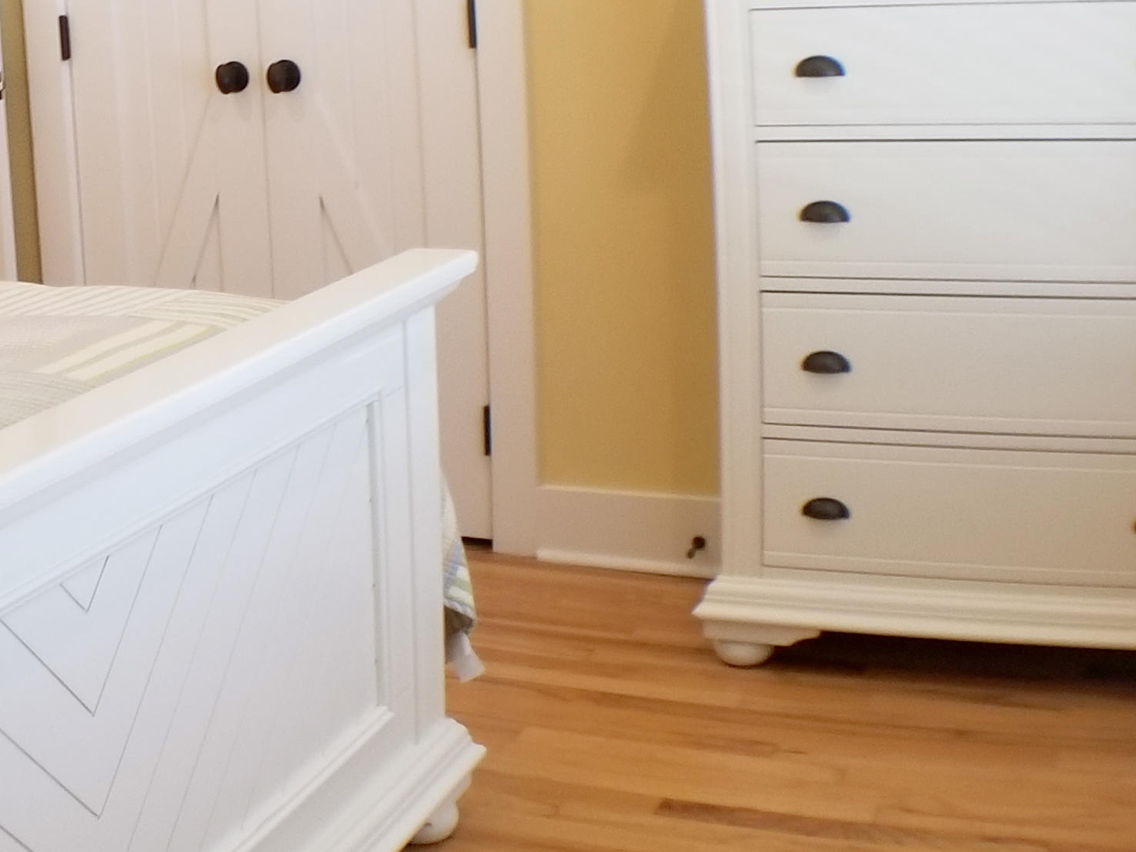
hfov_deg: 33.4
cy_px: 191
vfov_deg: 27.1
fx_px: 1739
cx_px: 21
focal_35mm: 53
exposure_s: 1/30
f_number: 1.7
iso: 160
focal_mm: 4.25
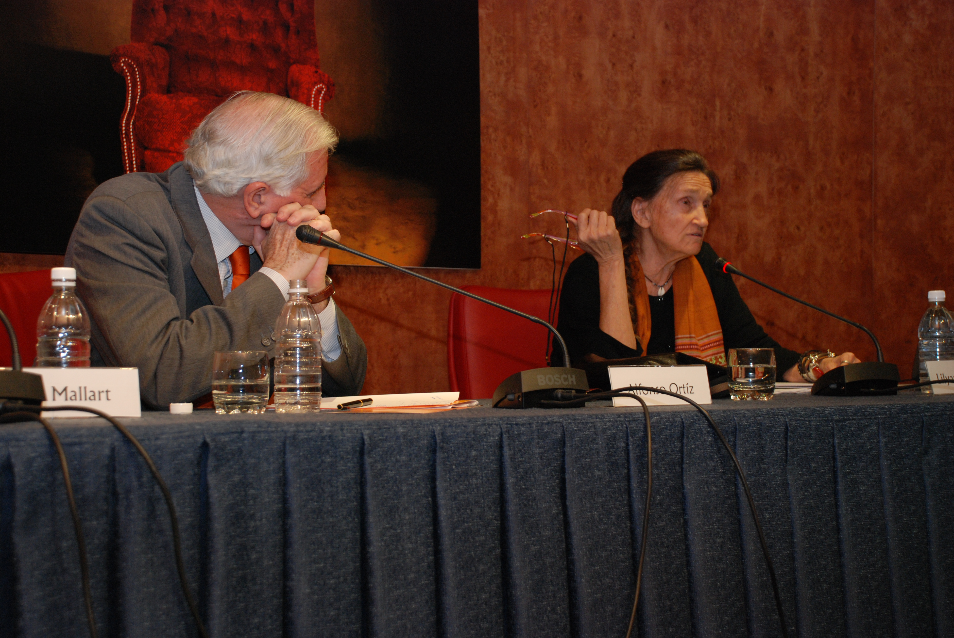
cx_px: 477
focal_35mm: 60
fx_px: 1592
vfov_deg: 22.7
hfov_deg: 33.4
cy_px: 319
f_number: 4.5
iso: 400
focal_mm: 40
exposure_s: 1/60
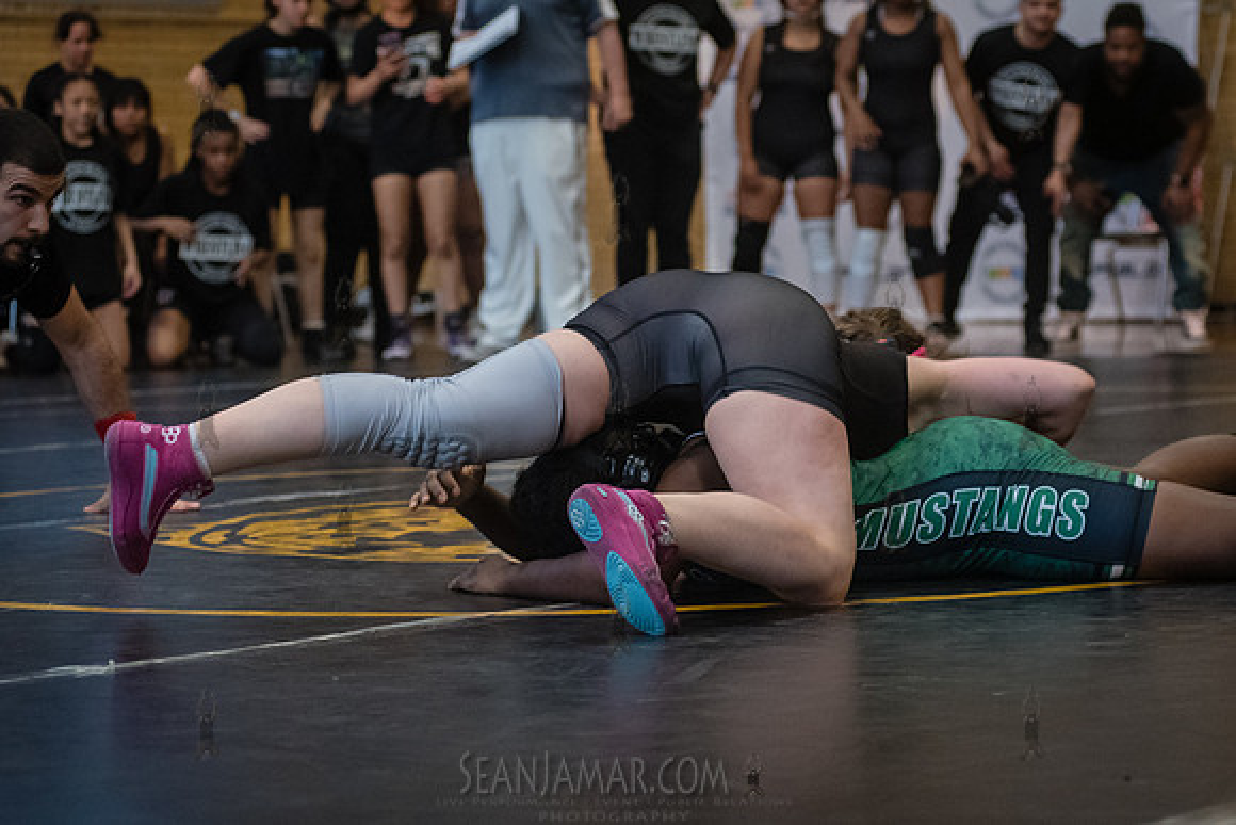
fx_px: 3543
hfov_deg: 19.8
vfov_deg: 13.3
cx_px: 718
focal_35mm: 103
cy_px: 417
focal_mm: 80
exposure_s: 1/400
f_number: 3.5
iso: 5000
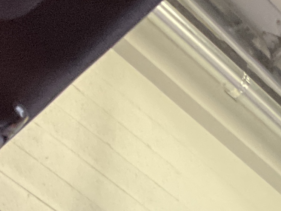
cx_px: 366
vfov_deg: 8.6
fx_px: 1275
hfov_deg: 12.2
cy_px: 499
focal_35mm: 157
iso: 250
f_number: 1.8
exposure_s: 1/41
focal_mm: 3
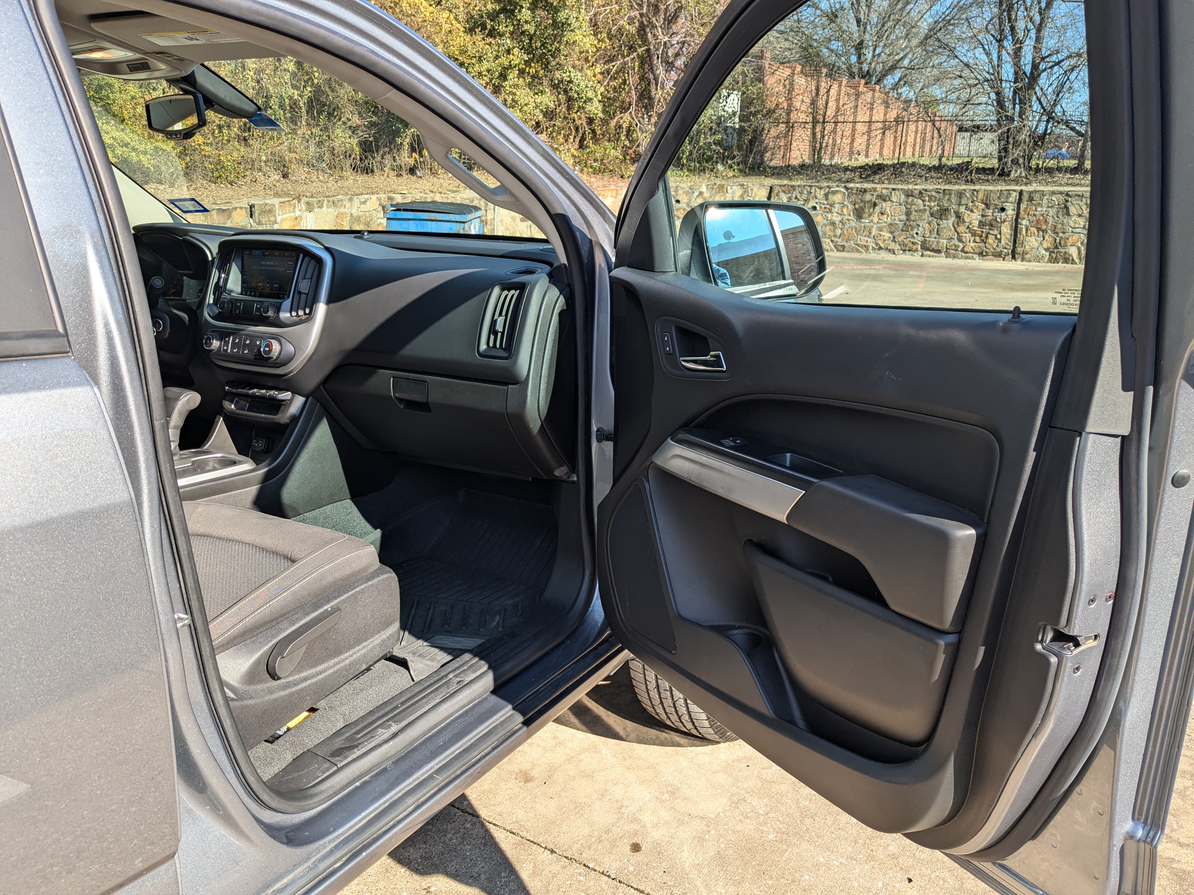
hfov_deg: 65.3
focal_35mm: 27
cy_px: 448
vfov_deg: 51.4
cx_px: 597
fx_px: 931
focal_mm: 4.38
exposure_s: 1/935
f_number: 1.73
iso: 48
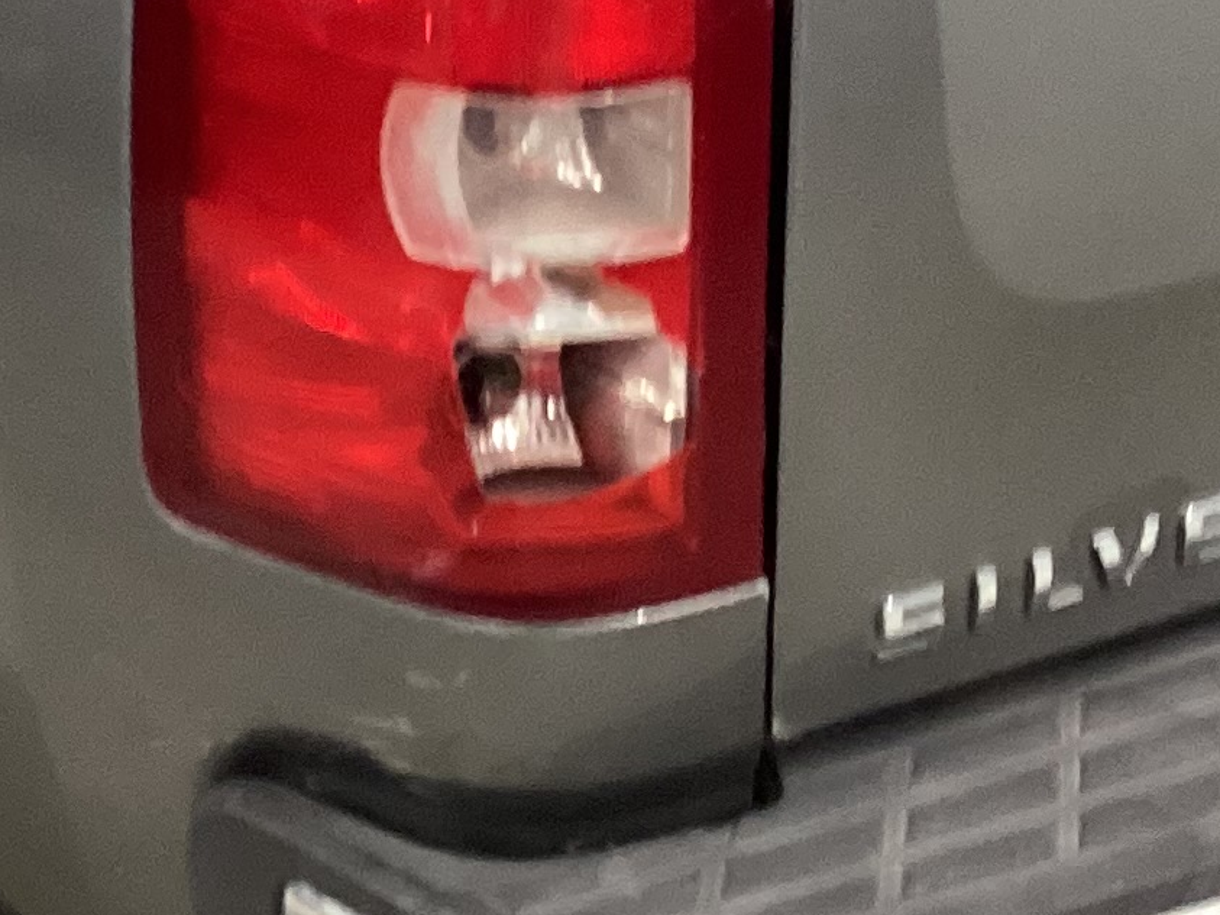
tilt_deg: -16.9
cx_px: 533
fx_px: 4229
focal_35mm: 120
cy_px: -304
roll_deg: -0.9
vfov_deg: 12.0
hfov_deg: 16.4
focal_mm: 3.3
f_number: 2.4
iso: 250
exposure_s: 1/33
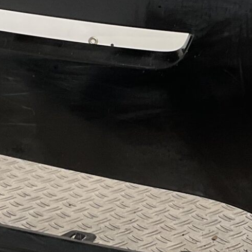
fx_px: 1104
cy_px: 102
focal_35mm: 134
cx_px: 258
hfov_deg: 12.8
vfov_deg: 13.0
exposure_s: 1/100
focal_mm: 3
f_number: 1.8
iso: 25
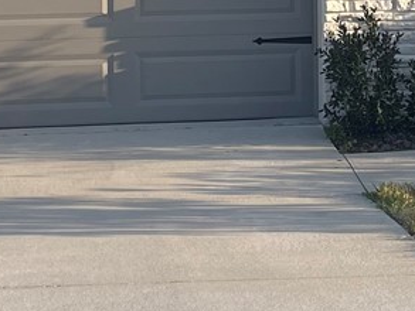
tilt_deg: +1.1
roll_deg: +1.0
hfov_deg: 13.8
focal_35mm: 142
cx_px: 367
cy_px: -124
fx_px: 1703
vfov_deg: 10.2
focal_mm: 4.2
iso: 32
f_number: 1.6
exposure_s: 1/1553
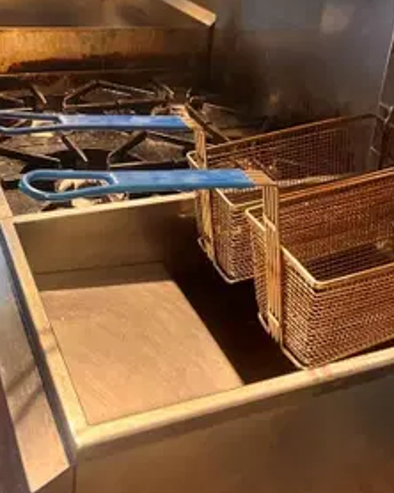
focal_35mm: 45
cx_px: 163
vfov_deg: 38.9
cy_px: 70
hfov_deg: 33.3
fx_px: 657
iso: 500
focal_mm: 6.76
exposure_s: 1/60
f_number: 1.78
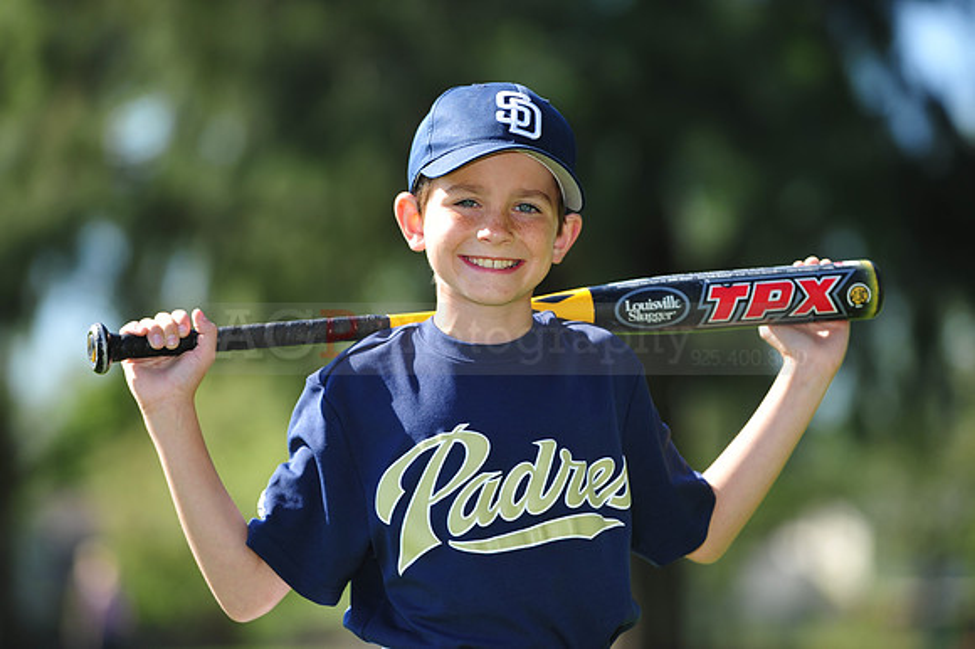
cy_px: 324
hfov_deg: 10.3
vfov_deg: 6.9
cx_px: 488
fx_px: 5413
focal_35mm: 200
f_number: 4.5
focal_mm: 200
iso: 200
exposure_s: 1/640
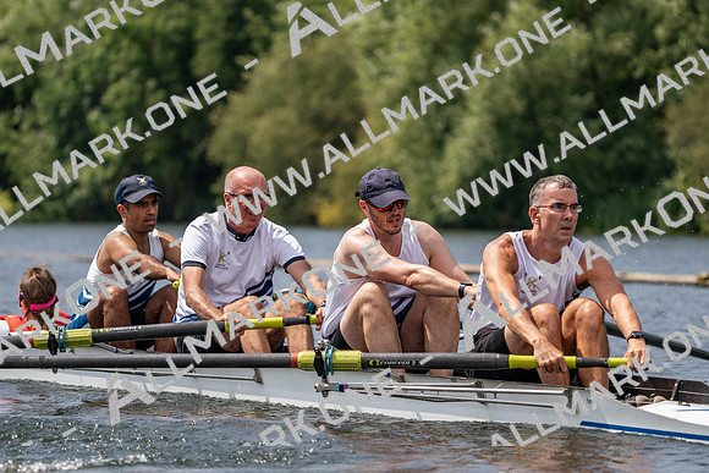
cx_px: 354
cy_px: 236
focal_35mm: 268
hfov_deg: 7.7
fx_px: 5279
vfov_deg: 5.1
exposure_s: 1/1600
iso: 200
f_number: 5.6
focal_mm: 268
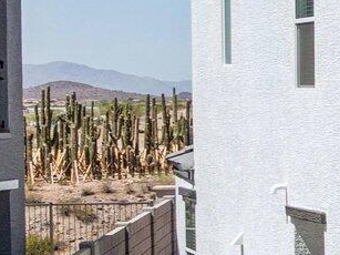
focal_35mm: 160
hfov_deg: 9.4
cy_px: 399
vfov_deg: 9.0
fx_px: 1571
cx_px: 1058
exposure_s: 1/400
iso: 100
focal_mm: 12.3
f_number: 6.3
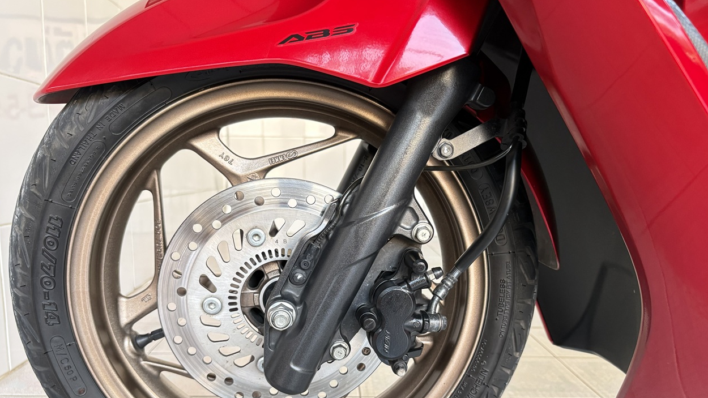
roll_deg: -0.1
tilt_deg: -9.8
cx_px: 348
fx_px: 544
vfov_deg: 39.7
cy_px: 264
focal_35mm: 29
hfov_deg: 66.1
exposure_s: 1/60
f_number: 1.6
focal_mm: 5.96
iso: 200
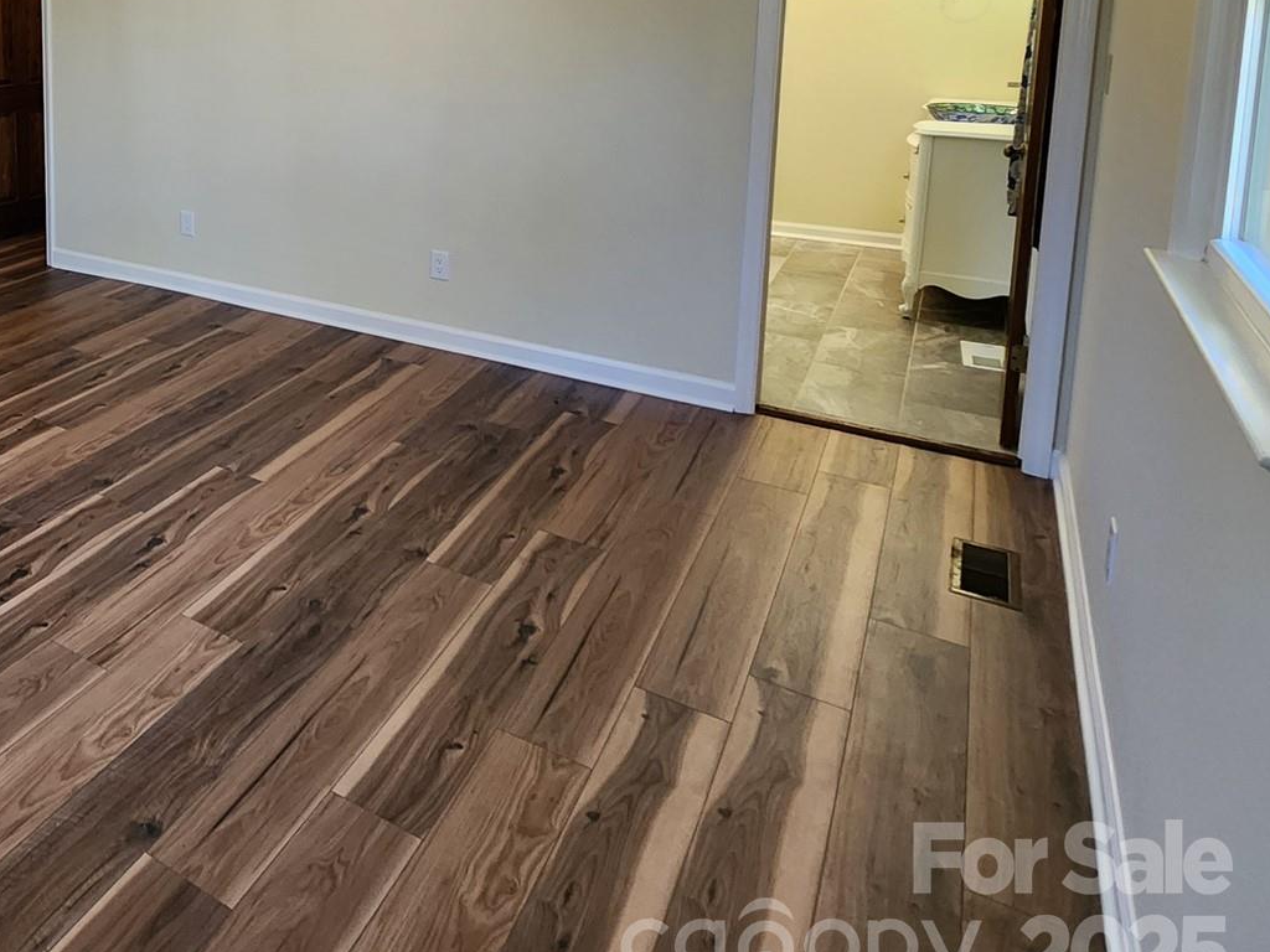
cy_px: 103
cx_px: 52
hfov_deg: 55.1
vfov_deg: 47.8
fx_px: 954
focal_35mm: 26
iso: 250
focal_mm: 2.2
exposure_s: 1/60
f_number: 2.2
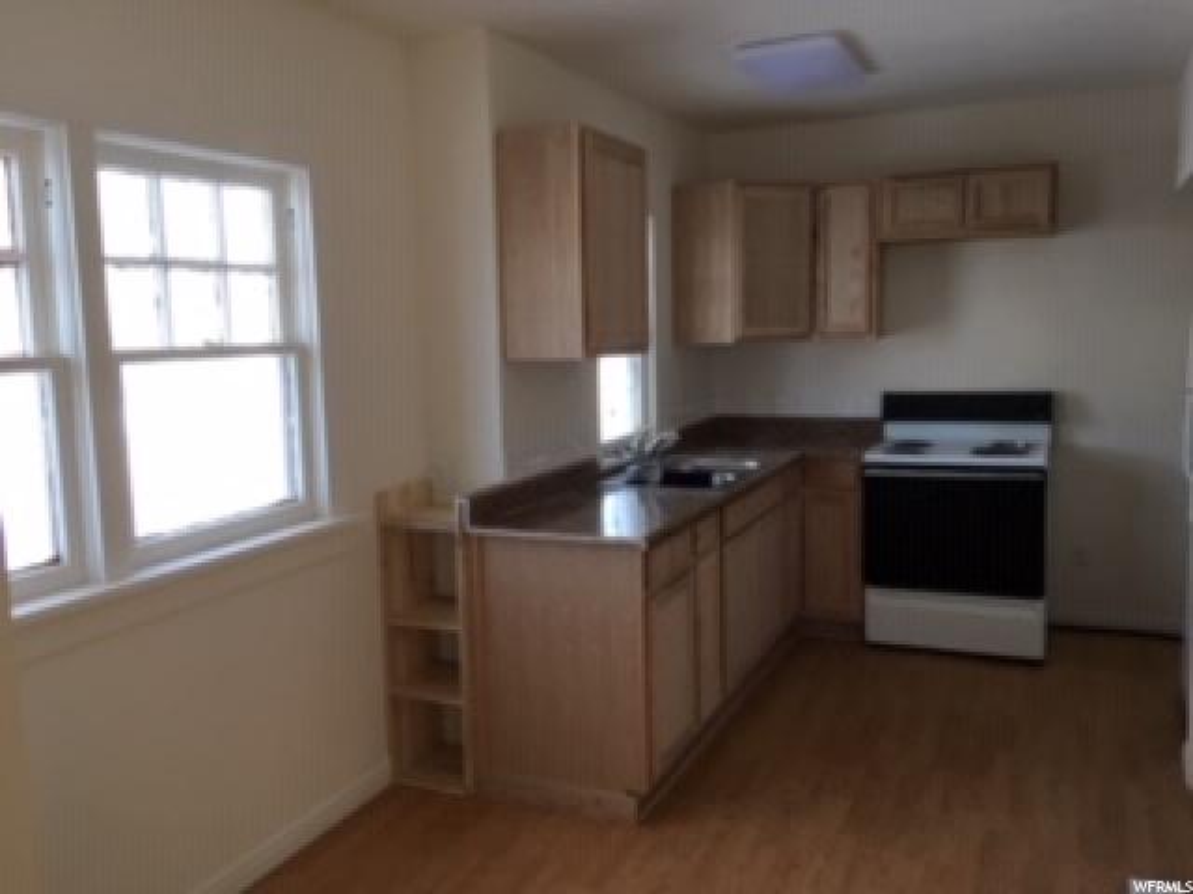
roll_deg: +1.0
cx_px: 596
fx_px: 999
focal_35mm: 29
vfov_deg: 48.2
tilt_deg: -5.9
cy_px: 447
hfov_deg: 61.7
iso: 25
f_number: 2.2
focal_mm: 4.15
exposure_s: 1/30
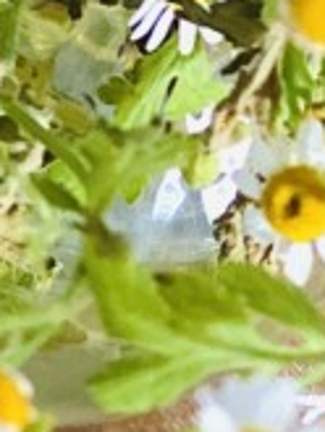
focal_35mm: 323
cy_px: 1094
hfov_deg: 4.6
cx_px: -189
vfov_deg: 5.9
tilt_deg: -78.9
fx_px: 4038
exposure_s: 1/40
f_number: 2
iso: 250
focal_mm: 6
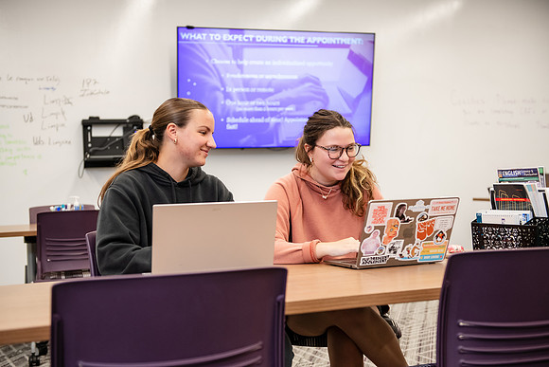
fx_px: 763
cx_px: 274
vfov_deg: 27.0
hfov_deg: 39.6
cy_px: 184
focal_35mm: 50
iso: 1250
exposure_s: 1/200
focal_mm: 50
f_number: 3.2
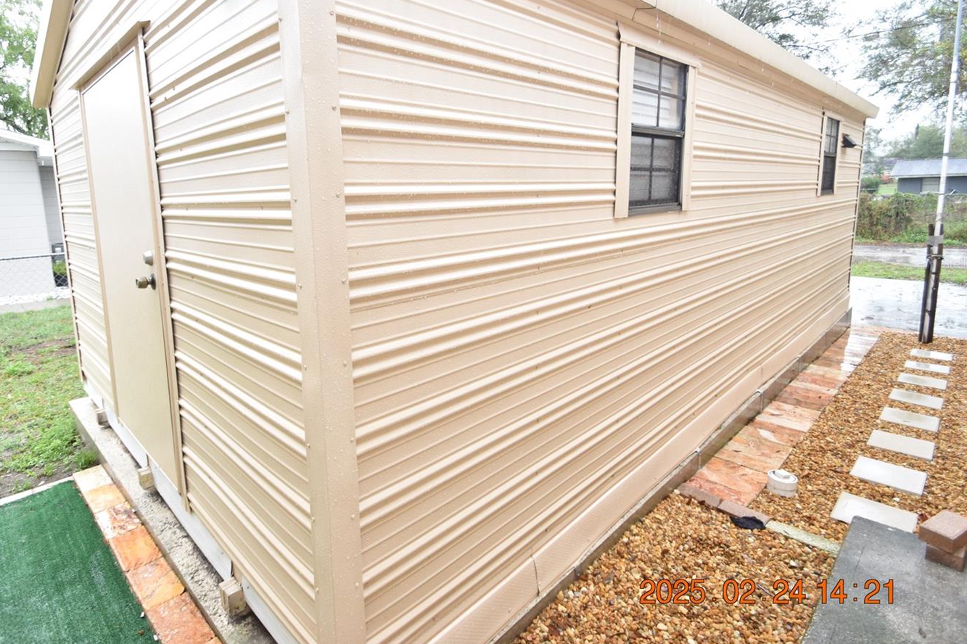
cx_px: 426
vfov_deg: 66.8
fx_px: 483
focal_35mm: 18
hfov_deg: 89.6
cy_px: 263
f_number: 4.5
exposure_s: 1/80
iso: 400
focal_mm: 10
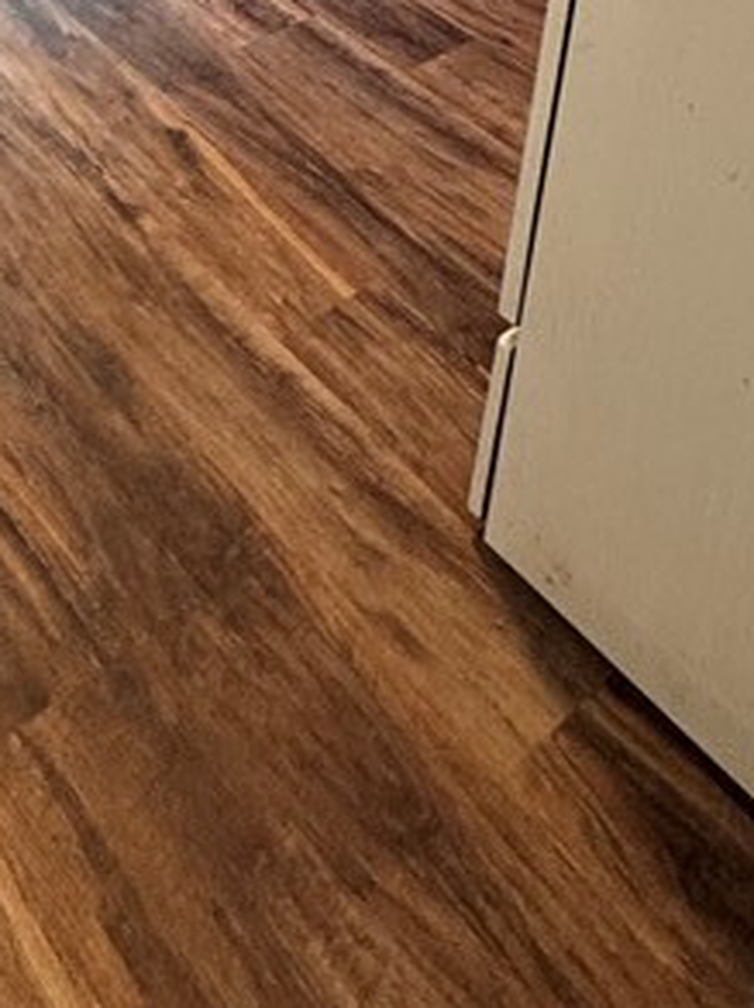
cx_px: 48
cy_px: -420
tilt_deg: -16.1
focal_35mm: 49
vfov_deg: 28.6
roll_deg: -2.7
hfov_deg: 28.3
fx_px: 1426
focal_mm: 2.22
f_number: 2.2
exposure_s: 1/60
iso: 200
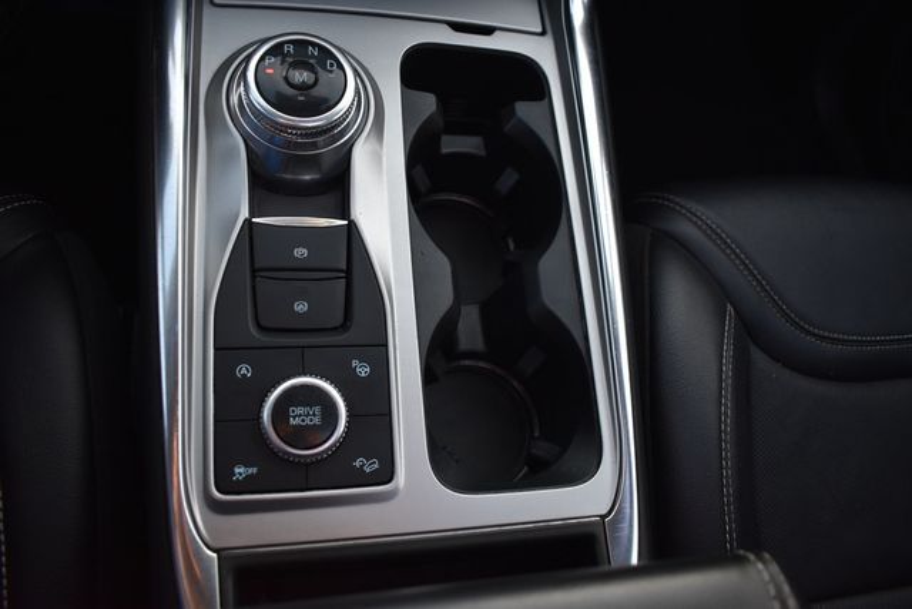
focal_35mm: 27
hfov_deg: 67.4
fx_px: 684
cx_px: 456
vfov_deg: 48.0
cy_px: 304
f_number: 3.5
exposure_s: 1/200
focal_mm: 18
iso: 800
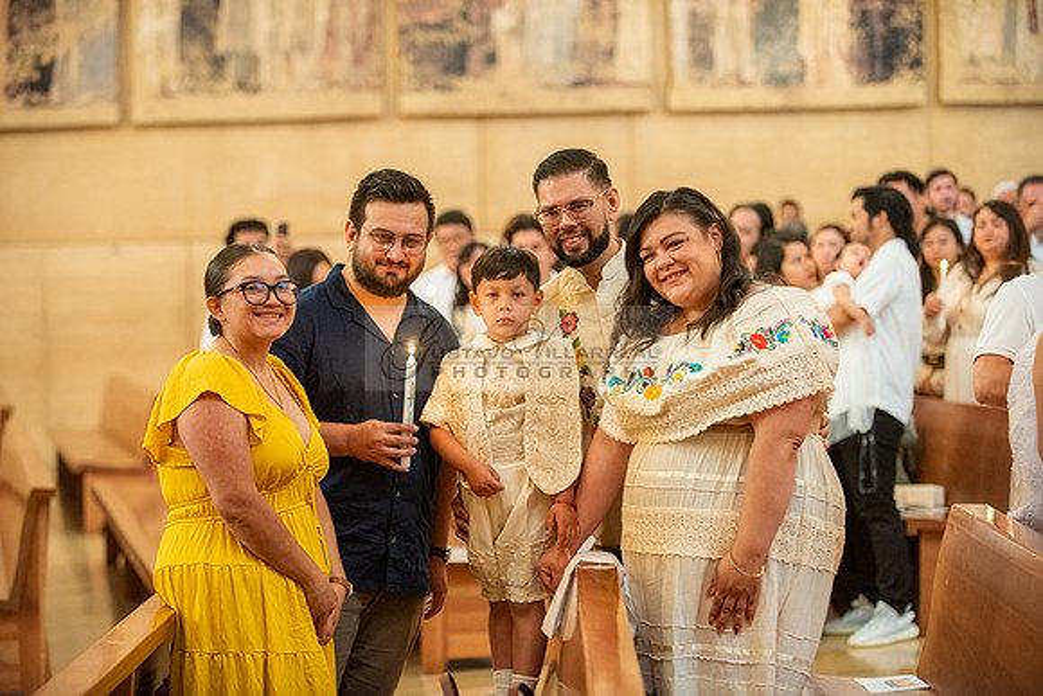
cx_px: 522
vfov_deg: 14.0
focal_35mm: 98
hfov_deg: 20.8
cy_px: 348
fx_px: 2840
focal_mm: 98
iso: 2000
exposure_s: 1/80
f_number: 2.8
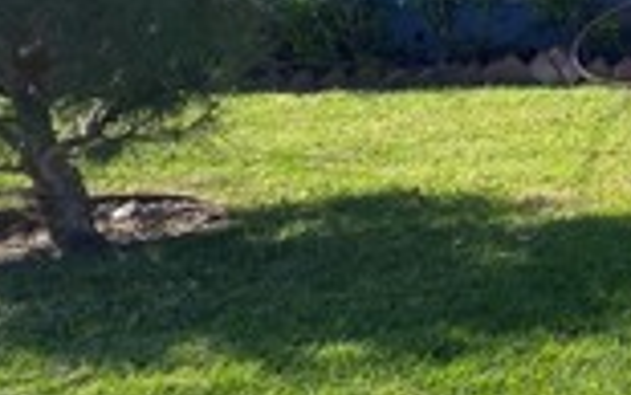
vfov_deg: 10.7
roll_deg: +1.6
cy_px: -346
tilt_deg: +2.3
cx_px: 1270
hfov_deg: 14.9
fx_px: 1961
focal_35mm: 114
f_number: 1.8
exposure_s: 1/2358
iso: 32
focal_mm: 4.25
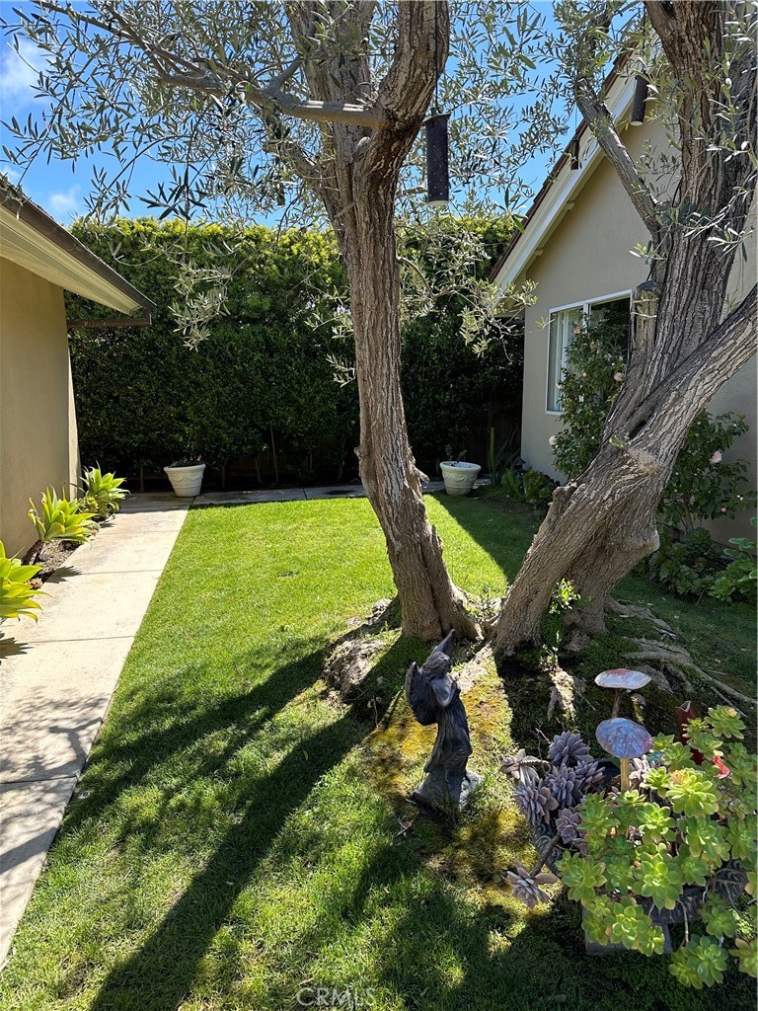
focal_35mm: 24
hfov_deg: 56.8
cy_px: 506
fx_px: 701
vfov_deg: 71.6
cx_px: 379
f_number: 1.78
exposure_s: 1/1212
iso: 80
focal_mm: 6.86
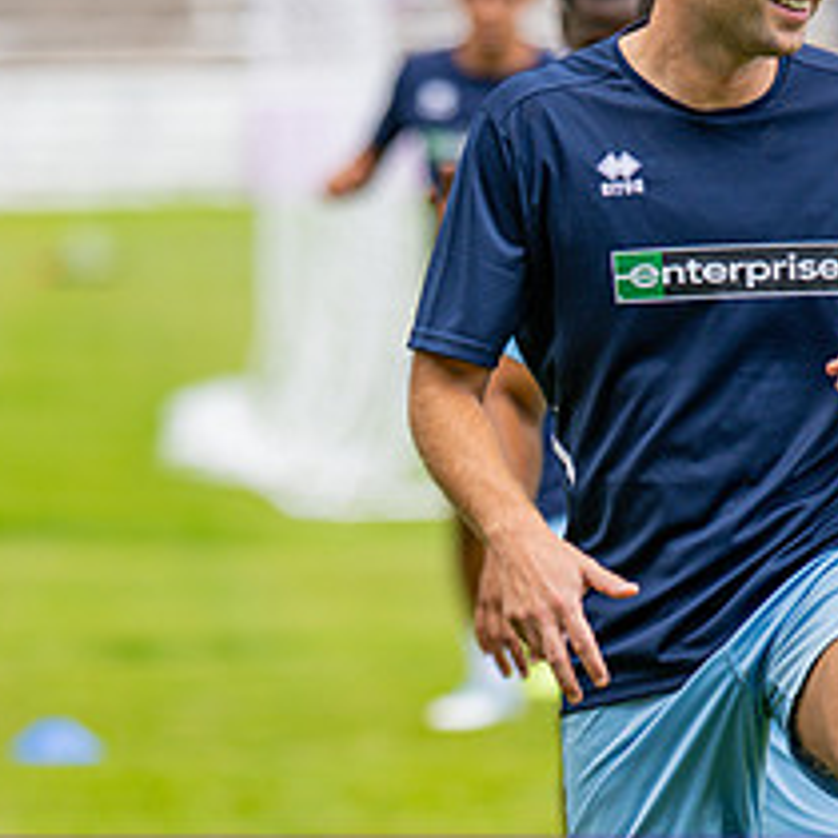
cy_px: 623
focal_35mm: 369
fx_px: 10106
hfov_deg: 4.7
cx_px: 448
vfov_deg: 4.7
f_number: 1.8
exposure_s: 1/1600
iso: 160
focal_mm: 135
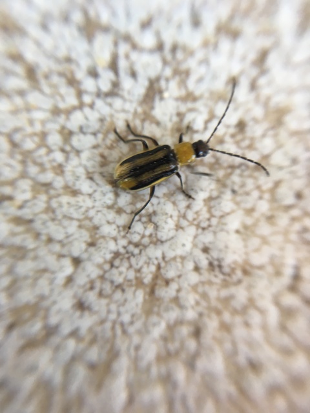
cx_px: 155
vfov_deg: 61.7
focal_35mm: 29
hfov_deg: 48.2
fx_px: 346
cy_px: 206
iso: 25
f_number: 2.2
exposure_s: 1/33
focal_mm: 4.15
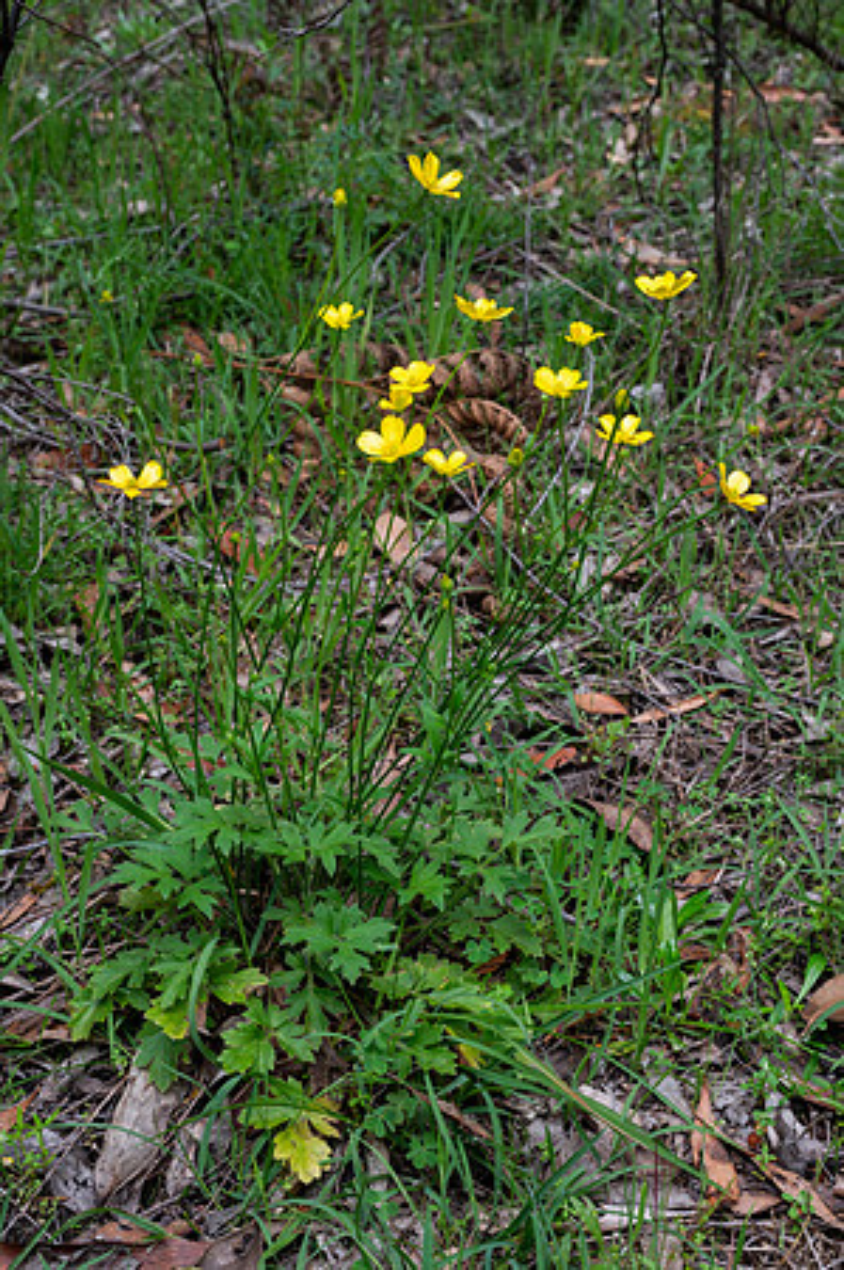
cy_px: 635
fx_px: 1692
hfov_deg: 28.0
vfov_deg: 41.2
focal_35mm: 48
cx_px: 422
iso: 220
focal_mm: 48
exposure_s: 1/50
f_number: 14
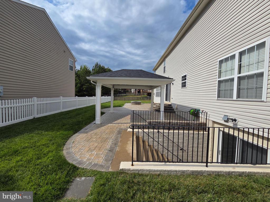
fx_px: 101
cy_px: 101
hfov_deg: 106.2
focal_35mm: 13
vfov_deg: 89.9
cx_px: 135
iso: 50
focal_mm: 2.2
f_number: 2.2
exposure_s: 1/4131
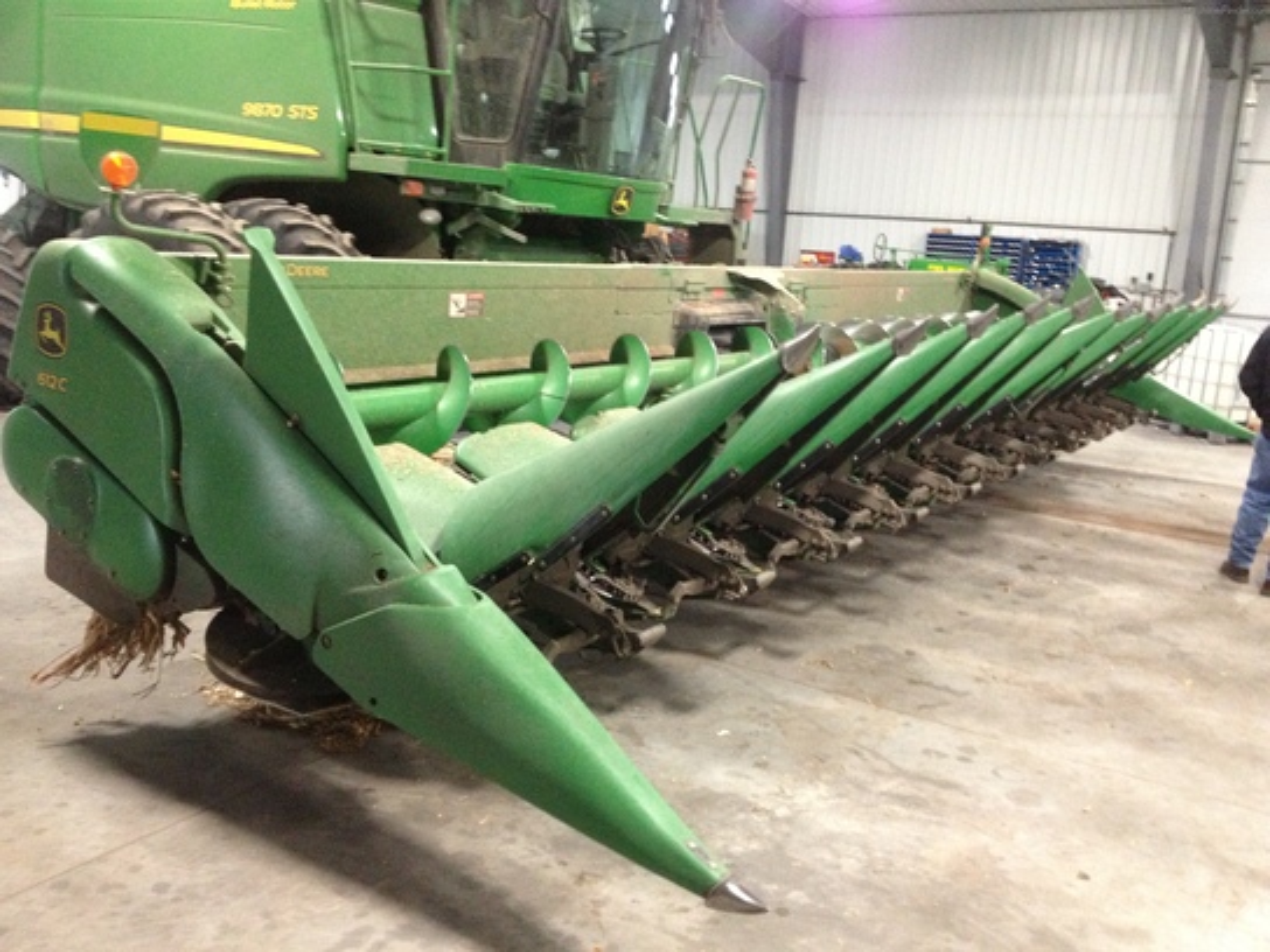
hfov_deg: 52.6
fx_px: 1284
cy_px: 476
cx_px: 635
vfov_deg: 40.7
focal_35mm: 35
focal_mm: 4.28
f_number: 2.4
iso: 400
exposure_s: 1/15
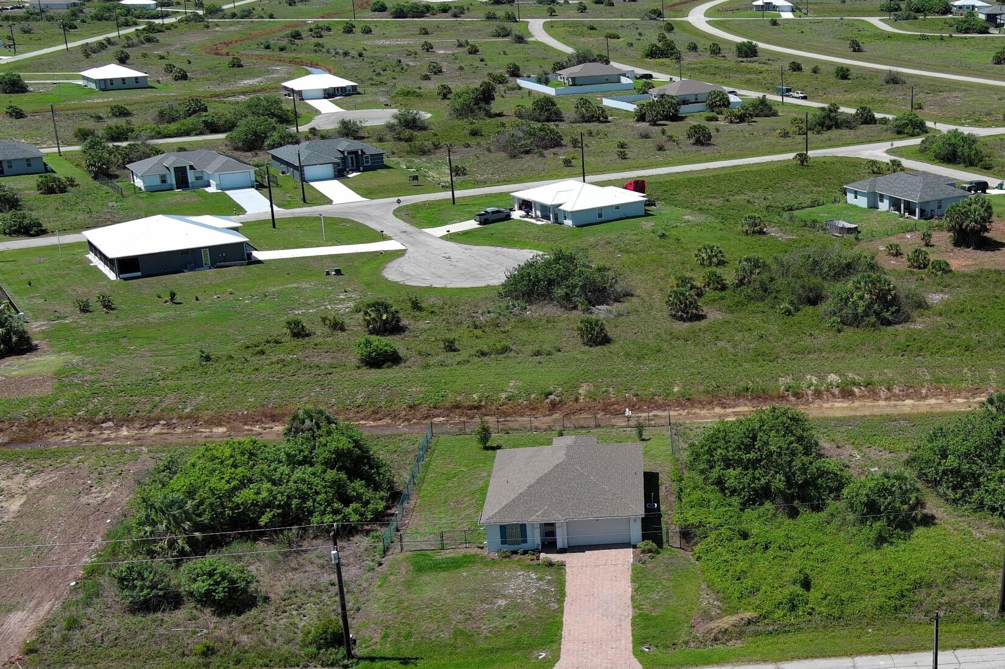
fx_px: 1479
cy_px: 376
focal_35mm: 53
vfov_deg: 25.5
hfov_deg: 36.0
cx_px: 839
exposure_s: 1/1282
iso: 100
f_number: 2.8
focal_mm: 10.57
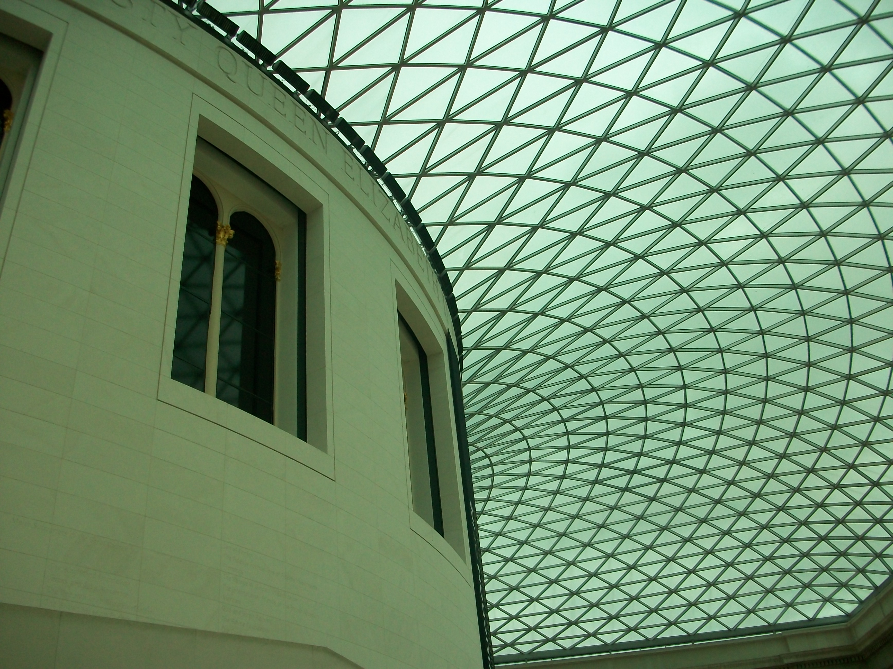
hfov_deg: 54.0
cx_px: 446
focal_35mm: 34
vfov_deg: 41.8
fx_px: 877
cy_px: 334
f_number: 2.8
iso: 80
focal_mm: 5.7
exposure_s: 1/160
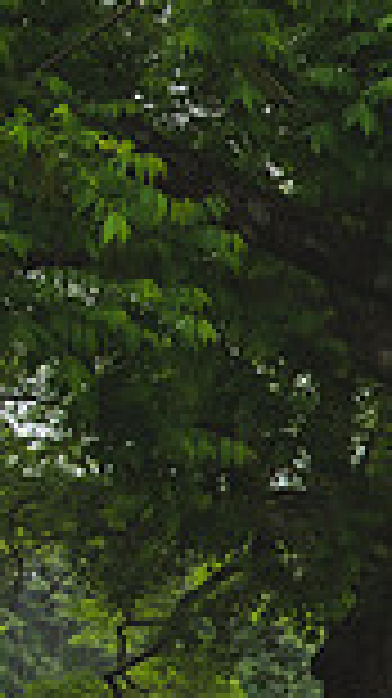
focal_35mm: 106
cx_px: 1235
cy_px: 790
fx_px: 1962
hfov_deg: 8.9
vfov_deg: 19.3
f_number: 5.6
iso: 160
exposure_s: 1/200
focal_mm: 27
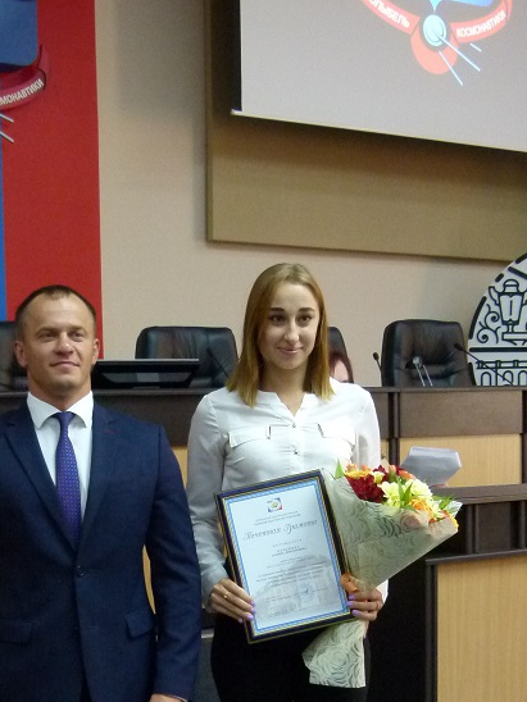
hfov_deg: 23.6
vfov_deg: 30.8
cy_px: 510
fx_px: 1259
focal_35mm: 62
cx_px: 233
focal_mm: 6.2
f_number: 3
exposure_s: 1/40
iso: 400
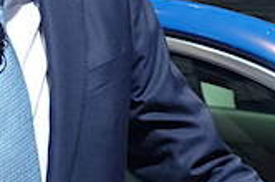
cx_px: 133
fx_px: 1731
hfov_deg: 9.1
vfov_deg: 6.0
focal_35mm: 227
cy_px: 92
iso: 250
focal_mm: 17.06
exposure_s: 1/80
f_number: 2.8
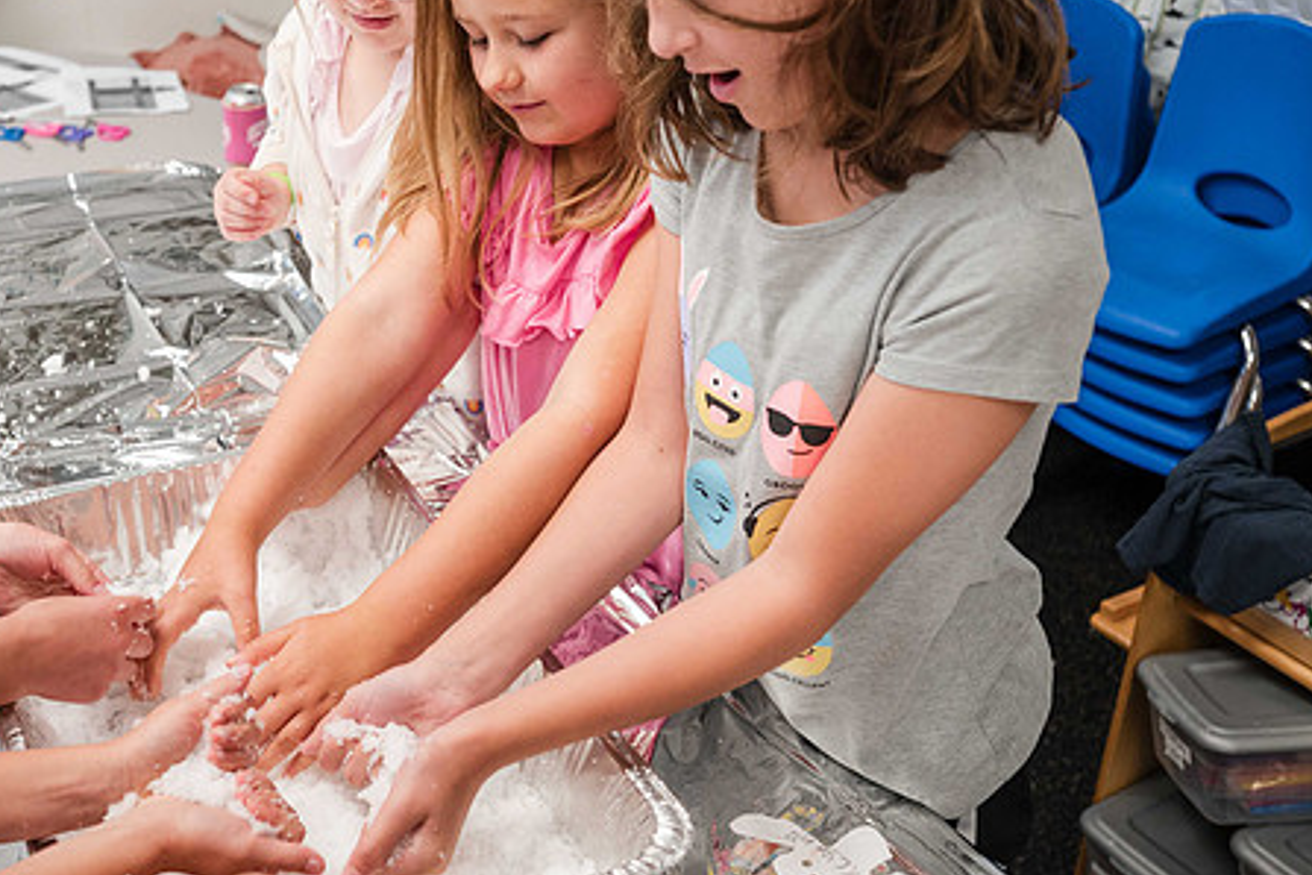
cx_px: 522
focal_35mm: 42
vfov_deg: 31.7
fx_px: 1531
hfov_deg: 46.1
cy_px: 319
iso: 1800
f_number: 4
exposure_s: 1/125
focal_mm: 30
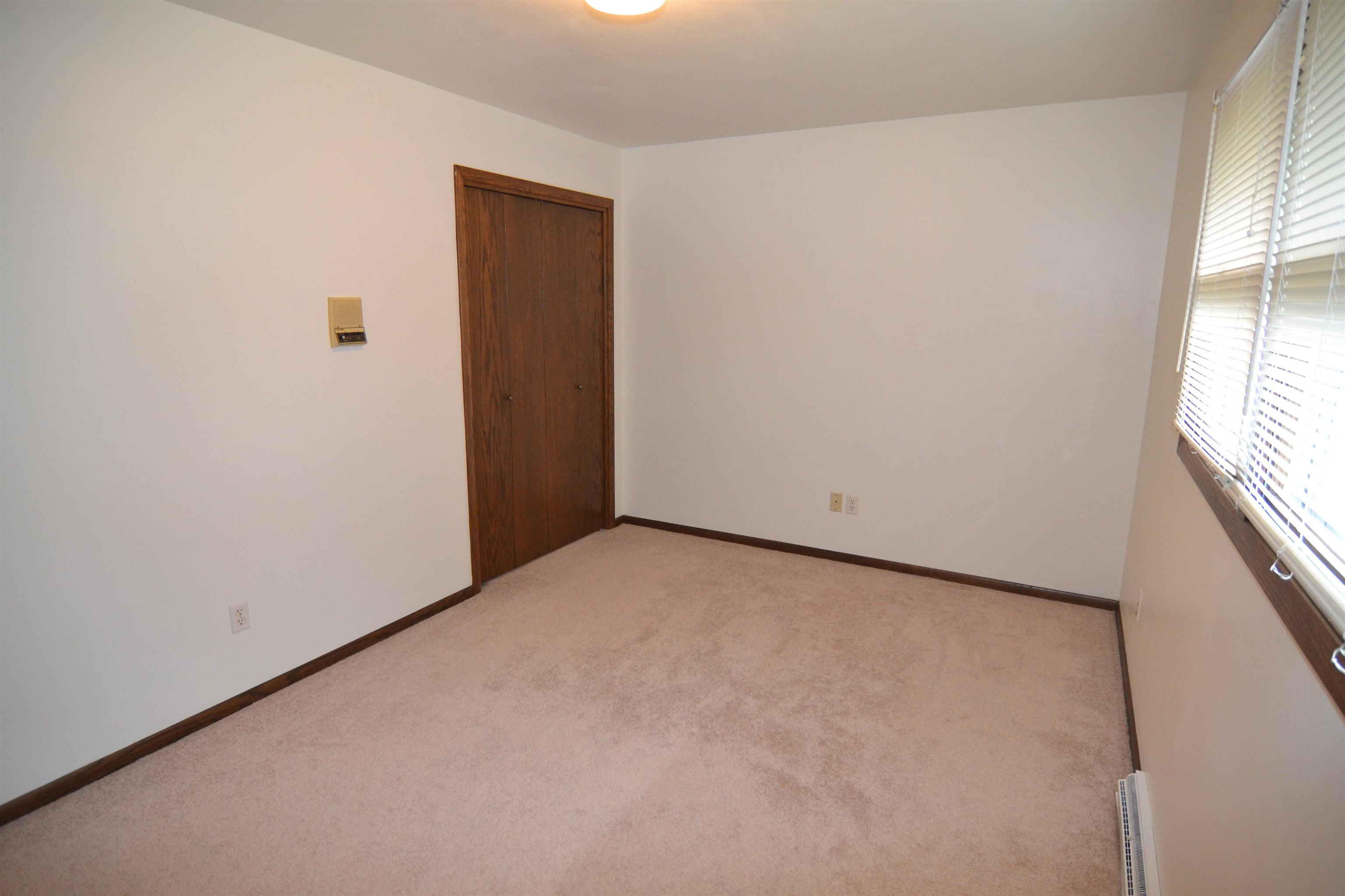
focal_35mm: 18
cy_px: 448
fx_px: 672
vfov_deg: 67.4
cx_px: 672
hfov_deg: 90.0
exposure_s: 1/60
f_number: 4
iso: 1100
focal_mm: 12
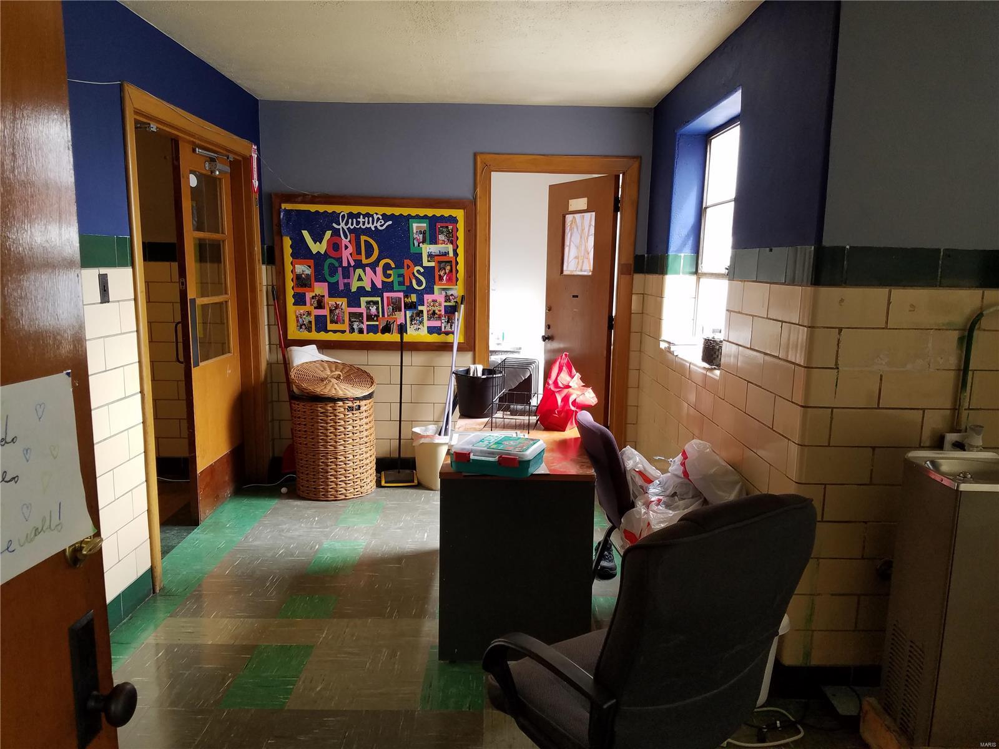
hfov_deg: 67.3
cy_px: 374
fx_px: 750
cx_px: 500
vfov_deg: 53.1
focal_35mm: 26
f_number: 1.7
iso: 100
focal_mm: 4.2
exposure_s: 1/60
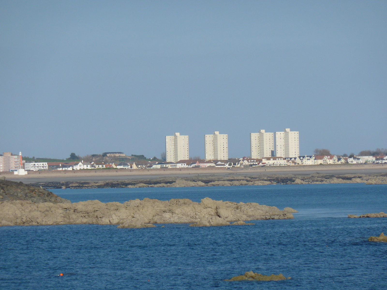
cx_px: 194
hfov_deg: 7.6
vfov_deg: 5.7
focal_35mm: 260
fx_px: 2907
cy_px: 145
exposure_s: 1/640
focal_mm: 42.6
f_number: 5.6
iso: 80
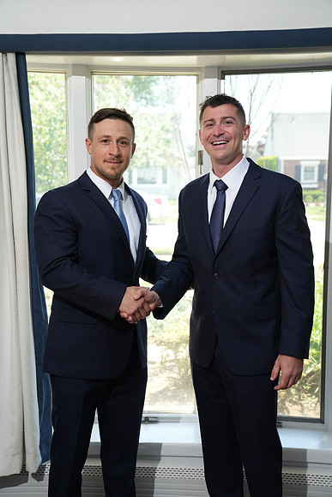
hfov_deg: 31.2
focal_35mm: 43
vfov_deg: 45.4
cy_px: 248
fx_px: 594
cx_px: 166
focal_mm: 43
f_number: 4
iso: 320
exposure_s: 1/200
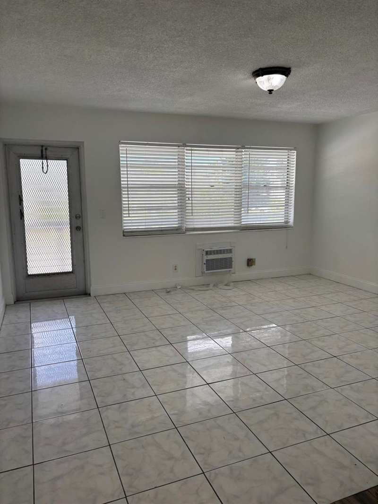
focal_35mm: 26
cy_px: 252
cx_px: 189
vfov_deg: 67.3
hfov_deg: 53.1
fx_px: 378
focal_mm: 5.96
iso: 40
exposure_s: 1/212
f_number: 1.6
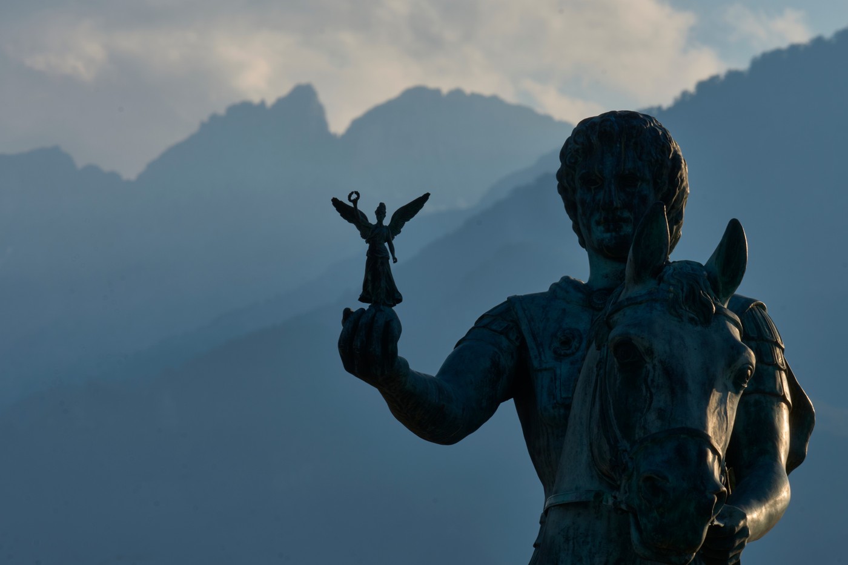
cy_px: 282
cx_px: 424
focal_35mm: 600
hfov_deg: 3.4
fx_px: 14131
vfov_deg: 2.3
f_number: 22
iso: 50
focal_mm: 400
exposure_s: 1/50
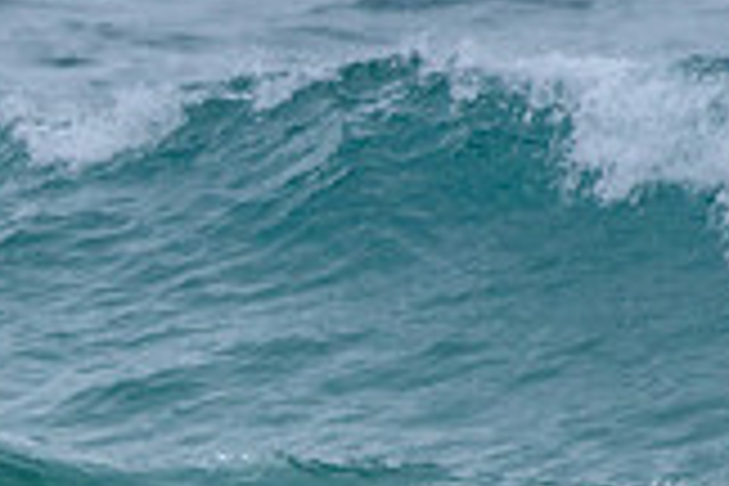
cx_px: -559
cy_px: 542
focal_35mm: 2194
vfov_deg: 0.6
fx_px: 44425
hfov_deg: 0.9
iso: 1400
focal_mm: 500
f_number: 5.6
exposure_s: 1/2000
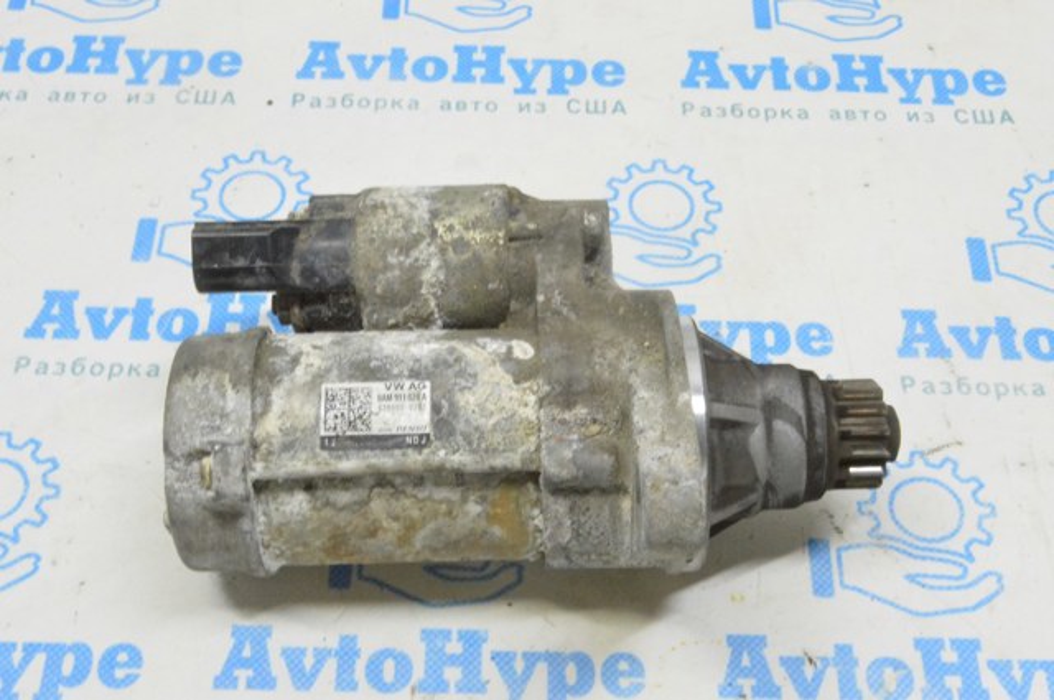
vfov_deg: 26.4
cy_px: 350
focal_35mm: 51
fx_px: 1491
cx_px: 527
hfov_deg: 38.9
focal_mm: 34
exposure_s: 1/15
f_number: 20
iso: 6400
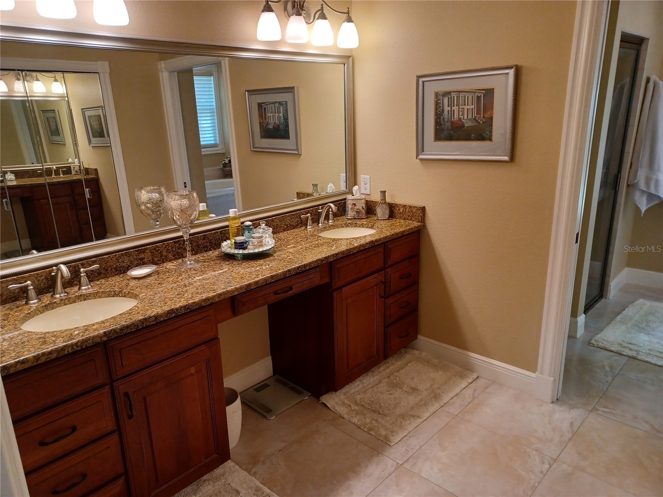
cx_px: 332
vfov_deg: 54.9
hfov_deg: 69.4
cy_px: 248
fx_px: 479
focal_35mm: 25
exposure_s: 1/60
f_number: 1.8
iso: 320
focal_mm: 4.6
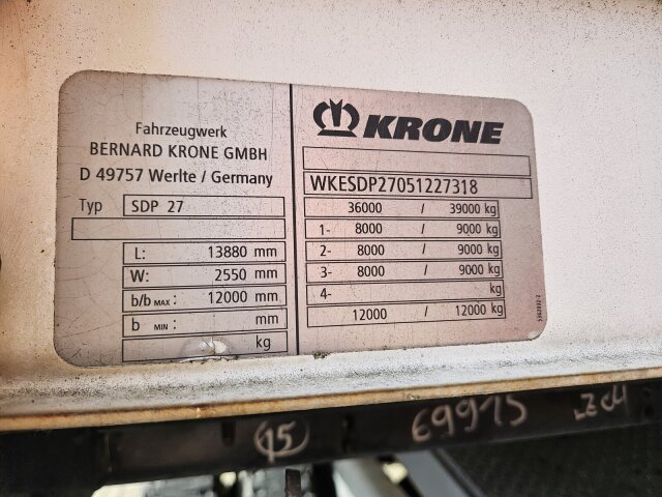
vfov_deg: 58.9
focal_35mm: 23
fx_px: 440
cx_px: 331
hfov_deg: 73.9
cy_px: 248
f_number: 1.8
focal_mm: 5.4
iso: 40
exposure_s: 1/719
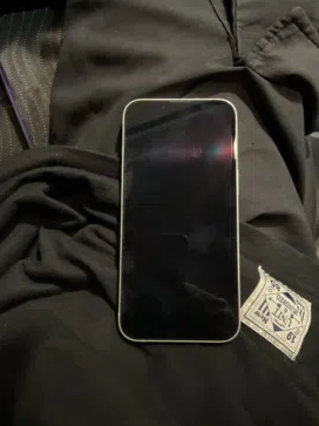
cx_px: 169
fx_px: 393
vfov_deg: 56.8
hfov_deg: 44.1
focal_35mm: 32
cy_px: 200
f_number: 1.8
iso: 1000
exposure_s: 1/17
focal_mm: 3
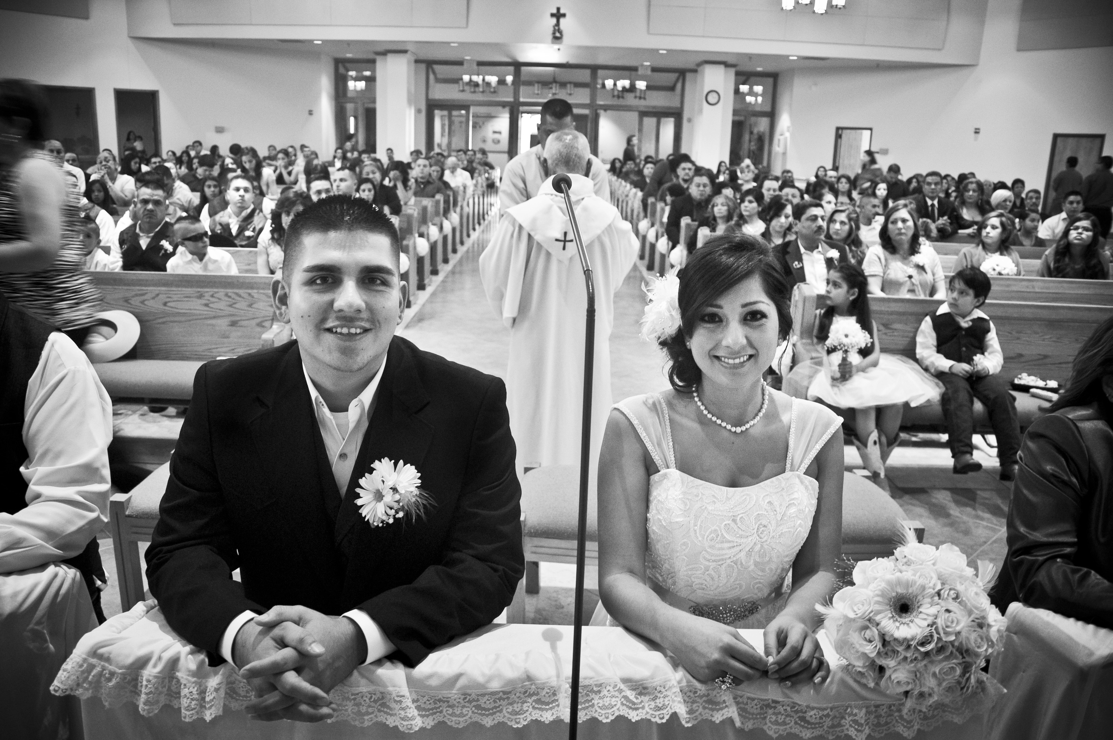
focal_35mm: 27
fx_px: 834
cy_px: 370
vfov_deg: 47.8
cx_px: 556
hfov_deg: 67.4
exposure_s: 1/15
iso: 800
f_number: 3.5
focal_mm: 18
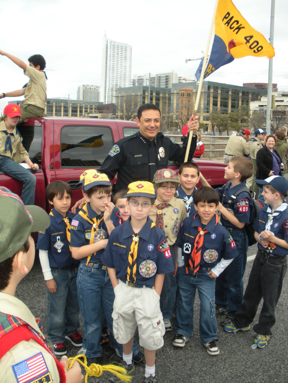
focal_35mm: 36
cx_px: 144
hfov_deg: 39.7
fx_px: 399
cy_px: 192
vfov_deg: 51.3
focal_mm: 6.3
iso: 88
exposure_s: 1/140
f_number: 3.5
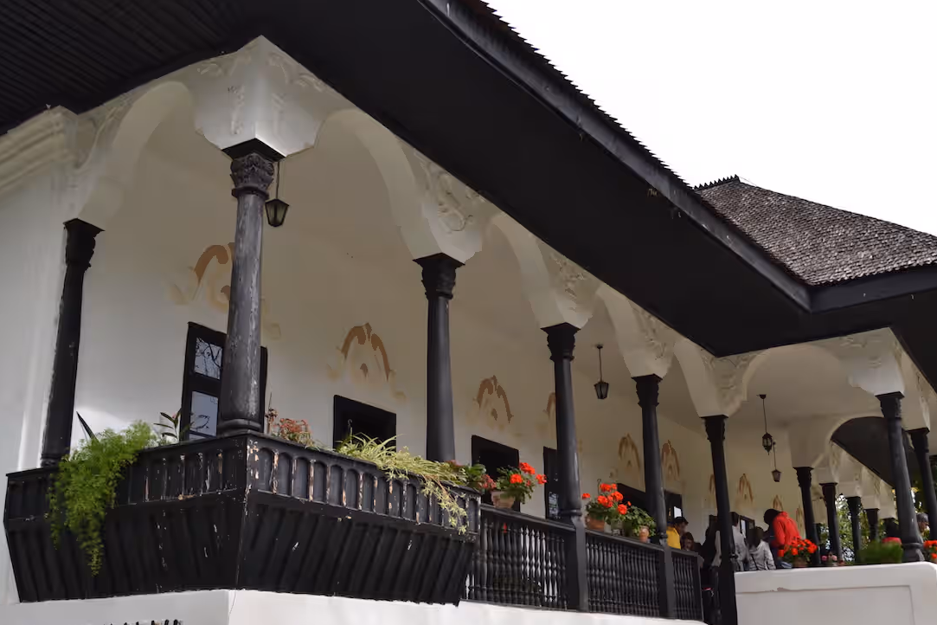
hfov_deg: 49.5
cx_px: 493
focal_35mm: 39
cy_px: 365
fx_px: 1015
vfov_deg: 34.1
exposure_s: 1/200
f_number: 5
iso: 100
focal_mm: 22
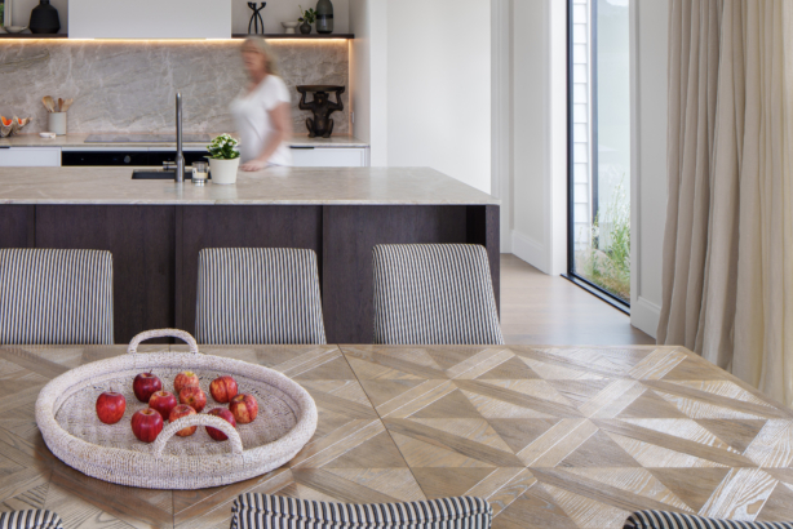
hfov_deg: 46.2
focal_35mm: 40
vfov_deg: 32.9
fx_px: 881
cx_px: 173
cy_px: 139
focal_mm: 24
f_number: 9
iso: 200
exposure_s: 1/8
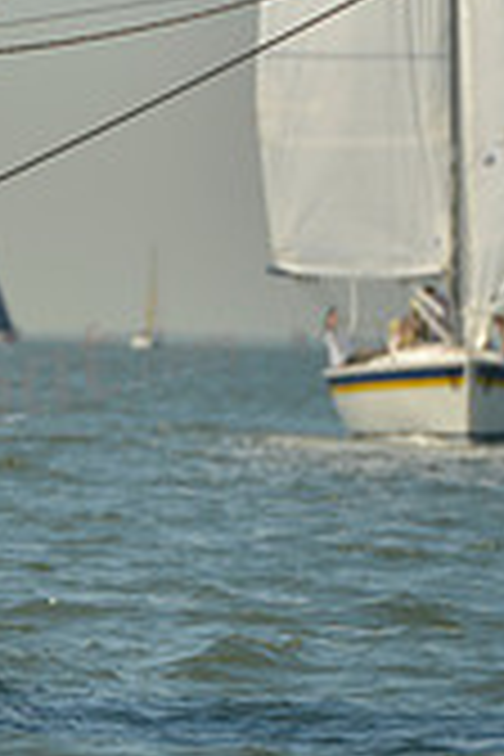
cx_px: -626
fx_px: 14510
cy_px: 241
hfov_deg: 2.0
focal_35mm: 691
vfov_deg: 3.0
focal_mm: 200
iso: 200
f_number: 6.3
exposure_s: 1/800
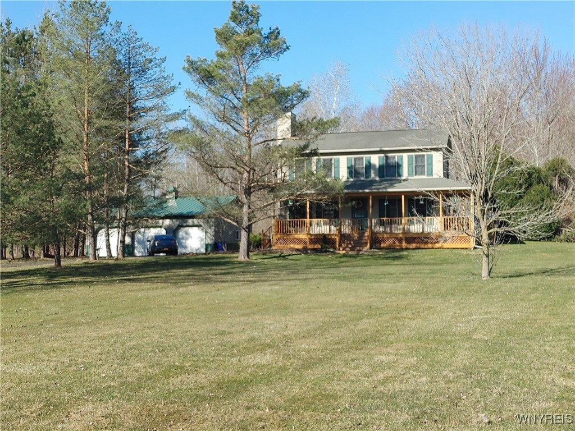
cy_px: 216
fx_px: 864
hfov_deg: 36.8
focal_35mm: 52
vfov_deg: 28.0
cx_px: 288
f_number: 1.8
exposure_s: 1/524
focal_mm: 4.81
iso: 50
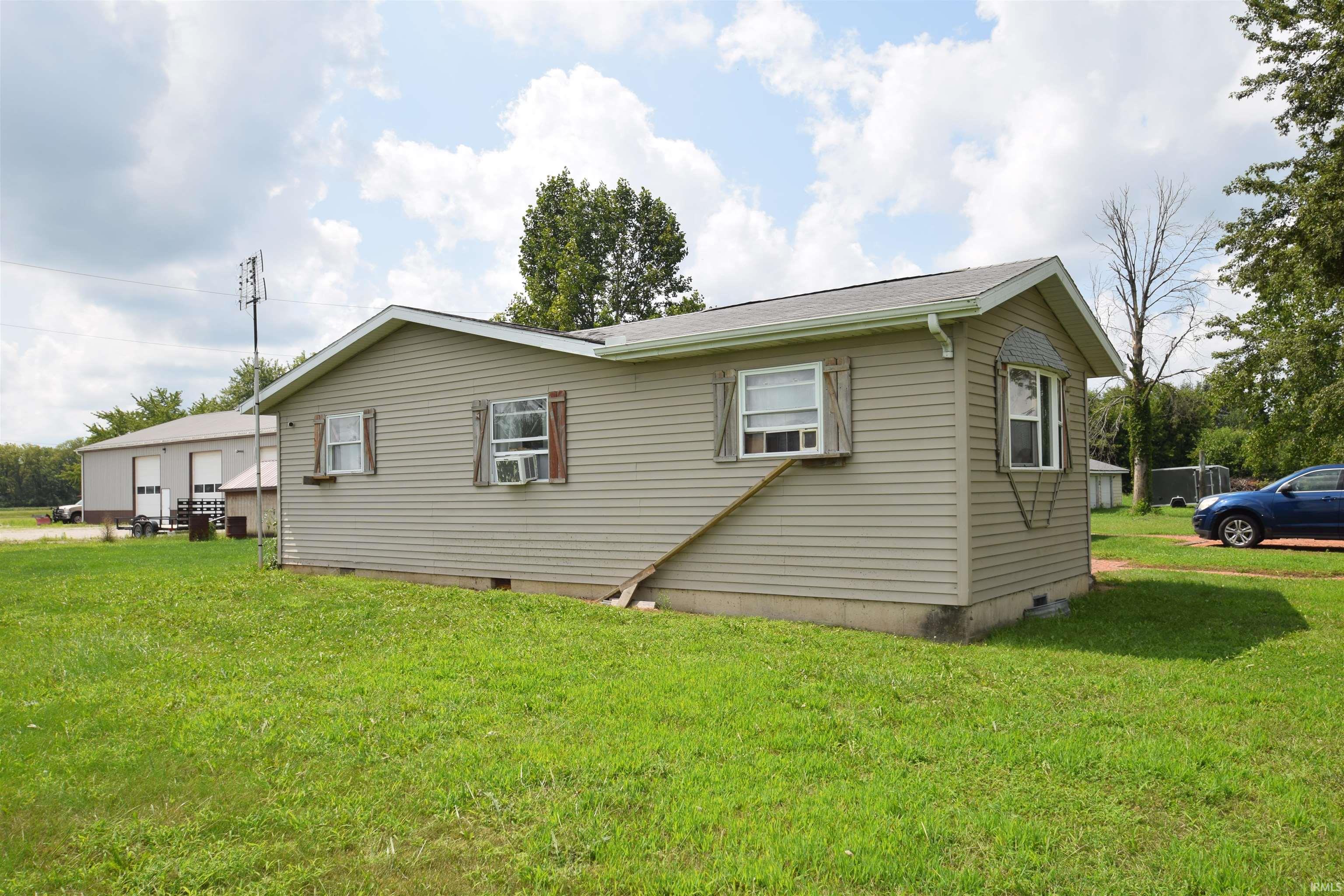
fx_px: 952
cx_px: 672
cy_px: 448
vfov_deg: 50.4
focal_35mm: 26
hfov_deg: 70.4
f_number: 13
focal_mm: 17
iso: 100
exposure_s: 1/200
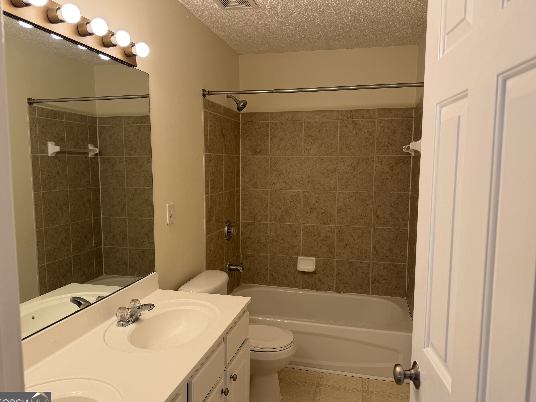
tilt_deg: -5.9
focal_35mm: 25
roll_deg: +0.2
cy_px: 203
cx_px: 268
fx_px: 387
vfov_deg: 54.9
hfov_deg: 69.4
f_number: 1.78
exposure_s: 1/200
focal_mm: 6.76
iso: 64
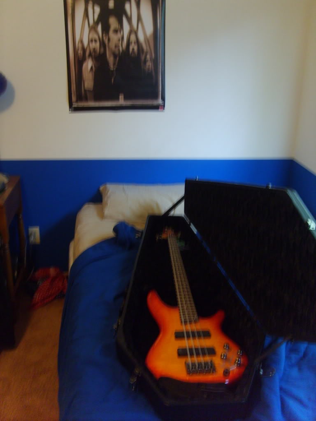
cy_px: 210
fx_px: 426
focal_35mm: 35
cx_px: 158
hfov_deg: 40.7
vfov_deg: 52.6
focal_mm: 5.8
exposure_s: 1/8
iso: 140
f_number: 2.8
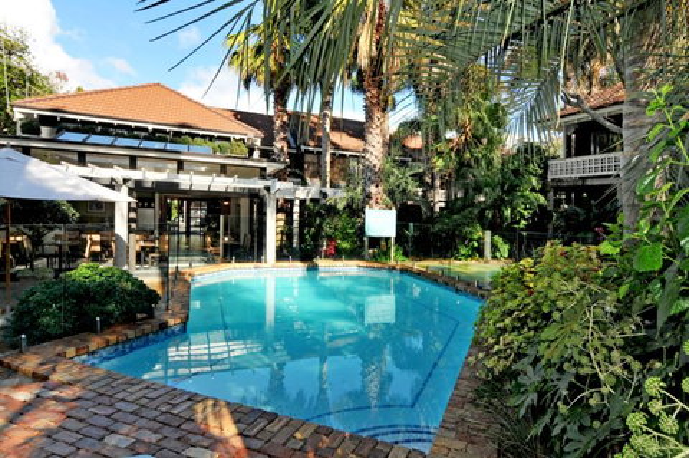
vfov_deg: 67.3
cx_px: 344
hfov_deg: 90.1
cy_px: 229
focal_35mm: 18
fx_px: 344
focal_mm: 12
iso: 200
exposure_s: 1/250
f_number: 9
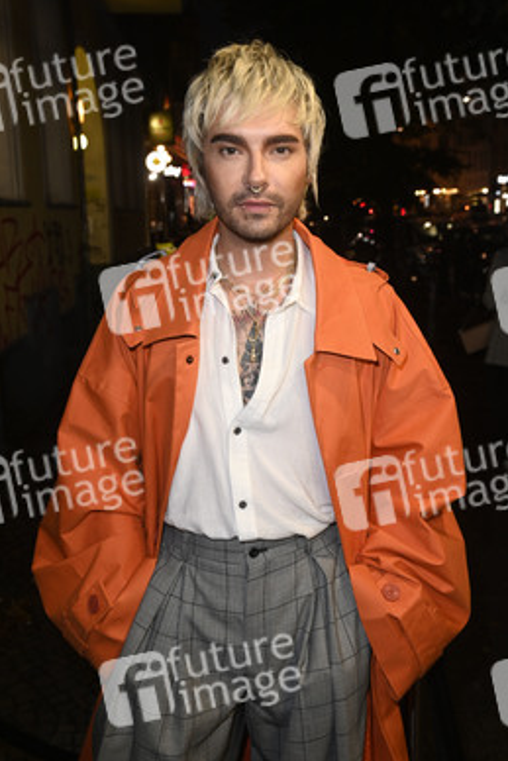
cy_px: 386
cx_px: 257
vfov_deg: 54.4
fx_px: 740
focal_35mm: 35
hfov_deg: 37.9
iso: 1600
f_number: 5.6
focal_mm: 34
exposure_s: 1/40
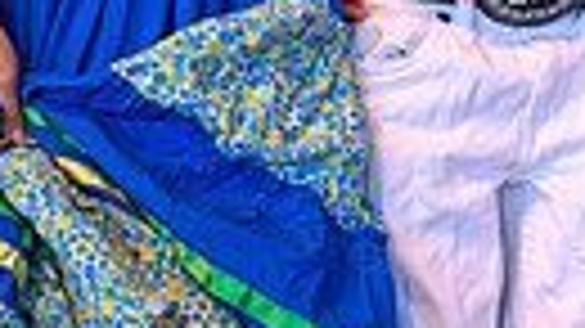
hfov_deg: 7.6
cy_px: -402
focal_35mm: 281
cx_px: 832
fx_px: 4357
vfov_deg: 4.2
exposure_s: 1/1600
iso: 7200
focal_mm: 60
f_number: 3.5
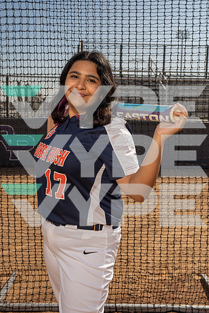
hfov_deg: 28.6
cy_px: 156
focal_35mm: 47
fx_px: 409
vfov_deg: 41.9
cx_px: 104
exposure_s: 1/250
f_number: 8
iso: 64
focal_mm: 47
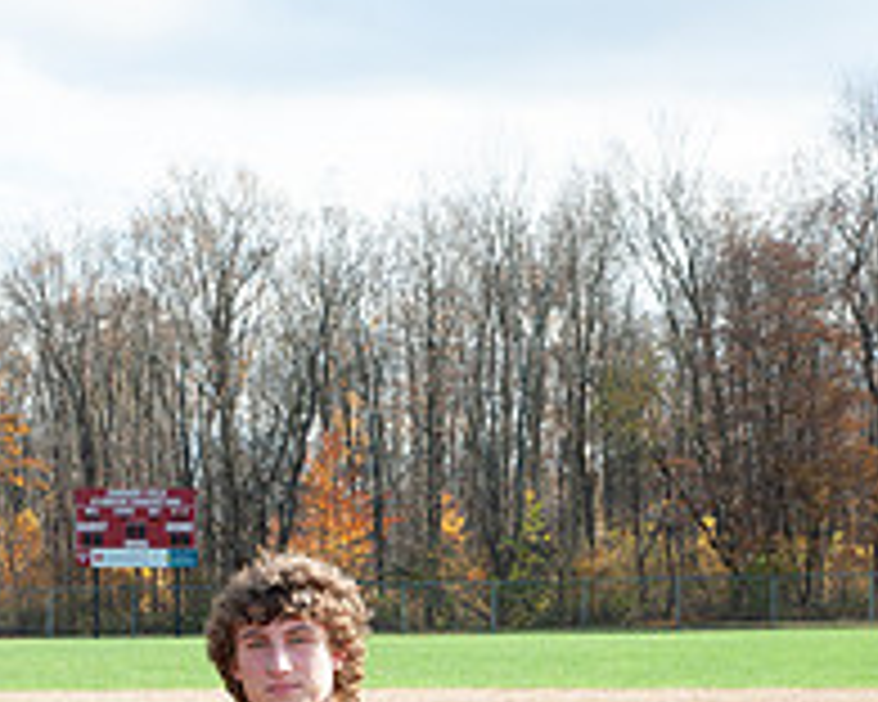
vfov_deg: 14.6
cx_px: 272
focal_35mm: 104
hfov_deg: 18.4
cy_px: 680
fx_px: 2702
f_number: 14
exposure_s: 1/200
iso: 400
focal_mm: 48
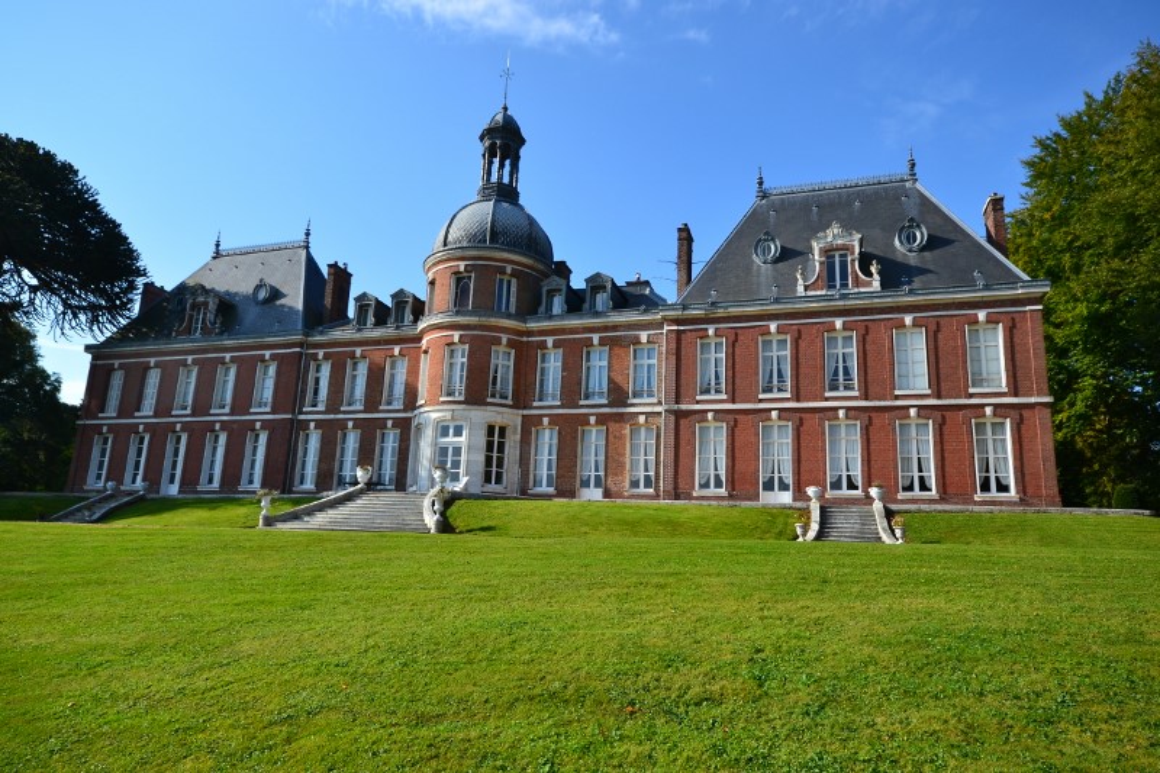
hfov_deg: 73.8
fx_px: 773
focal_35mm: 24
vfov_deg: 53.1
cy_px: 386
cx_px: 580
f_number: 11
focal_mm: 16
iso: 200
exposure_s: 1/200
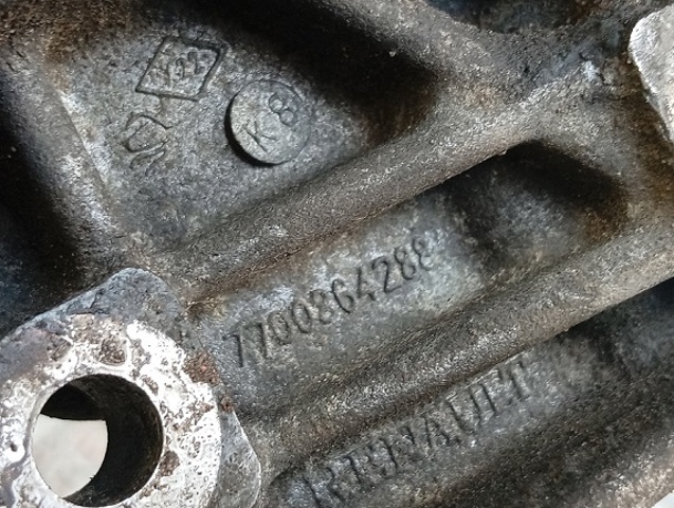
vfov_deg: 28.1
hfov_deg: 36.8
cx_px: 337
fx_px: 1014
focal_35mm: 52
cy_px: 254
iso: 234
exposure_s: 1/33.3
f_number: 1.8
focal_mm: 3.96
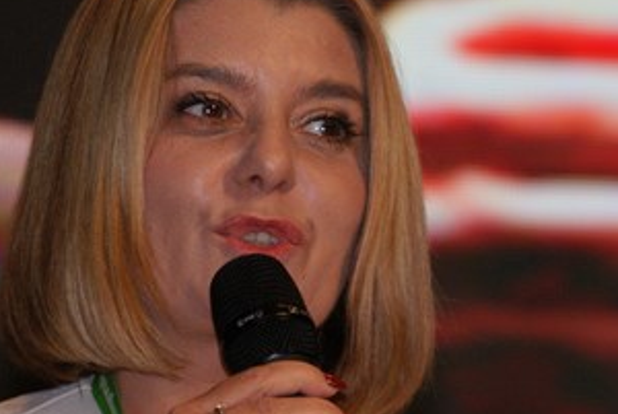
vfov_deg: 2.3
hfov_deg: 3.4
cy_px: 282
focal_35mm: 598
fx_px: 10281
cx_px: 313
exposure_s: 1/125
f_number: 5.6
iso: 400
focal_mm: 200
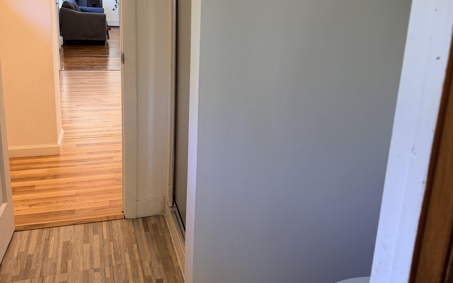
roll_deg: -3.2
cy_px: 99
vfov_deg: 36.9
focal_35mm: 34
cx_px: 226
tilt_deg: -15.0
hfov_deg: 56.7
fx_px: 420
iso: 125
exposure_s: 1/60
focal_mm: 6.76
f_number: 1.78
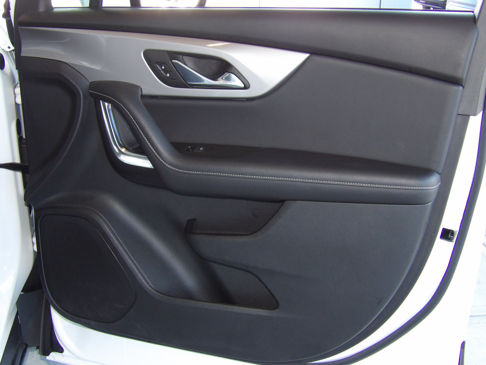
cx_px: 243
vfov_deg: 31.5
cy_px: 182
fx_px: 646
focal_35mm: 46
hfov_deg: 41.2
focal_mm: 8.2
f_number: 3.8
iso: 200
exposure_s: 1/33
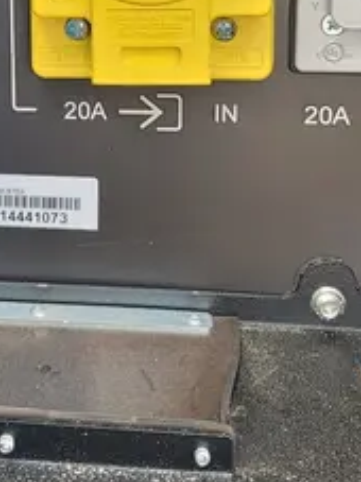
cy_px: -1
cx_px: -15
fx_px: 1169
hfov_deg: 17.1
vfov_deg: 22.4
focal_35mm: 84
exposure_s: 1/120
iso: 100
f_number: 1.8
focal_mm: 5.4
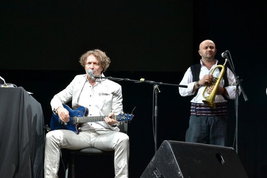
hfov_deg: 28.1
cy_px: 89
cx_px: 134
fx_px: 534
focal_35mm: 72
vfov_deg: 18.9
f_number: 9
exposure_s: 1/100
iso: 800
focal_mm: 48
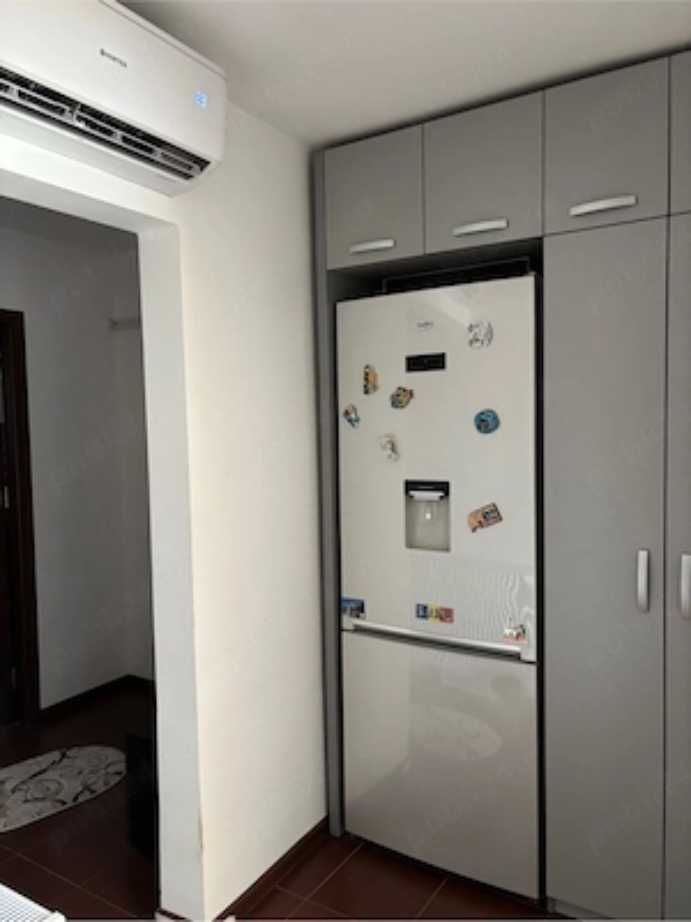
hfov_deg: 53.1
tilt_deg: -2.0
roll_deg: +0.4
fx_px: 692
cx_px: 346
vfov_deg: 67.3
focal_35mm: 26
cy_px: 461
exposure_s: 1/60
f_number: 1.6
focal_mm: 5.96
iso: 500
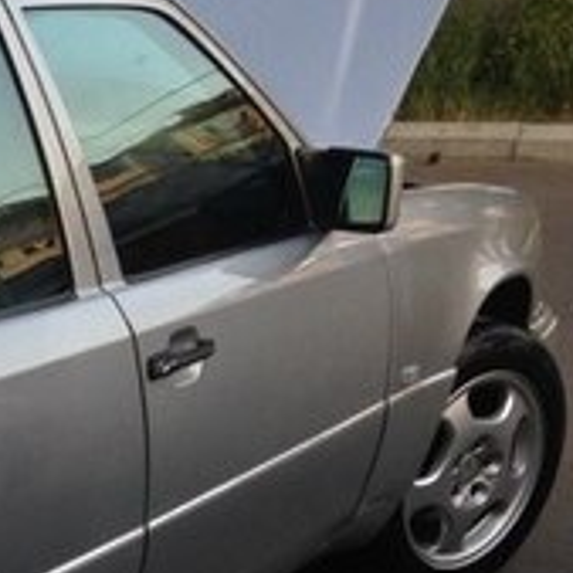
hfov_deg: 14.0
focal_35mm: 114
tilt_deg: -17.0
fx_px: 2135
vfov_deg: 14.9
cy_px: 622
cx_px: -366
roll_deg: +1.1
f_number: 2.4
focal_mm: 4.12
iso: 50
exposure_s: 1/120
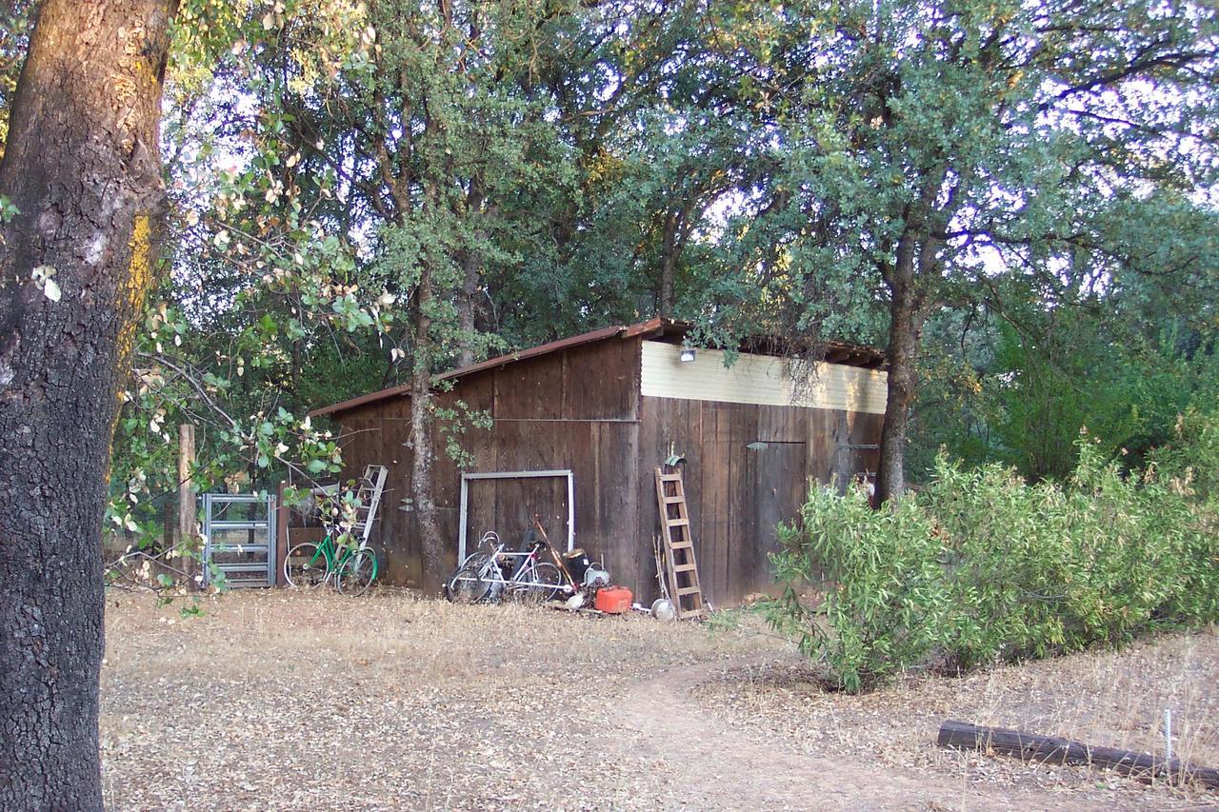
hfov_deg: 50.7
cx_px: 610
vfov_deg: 35.0
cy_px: 406
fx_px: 1286
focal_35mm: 38
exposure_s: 1/45
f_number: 2.8
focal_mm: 8
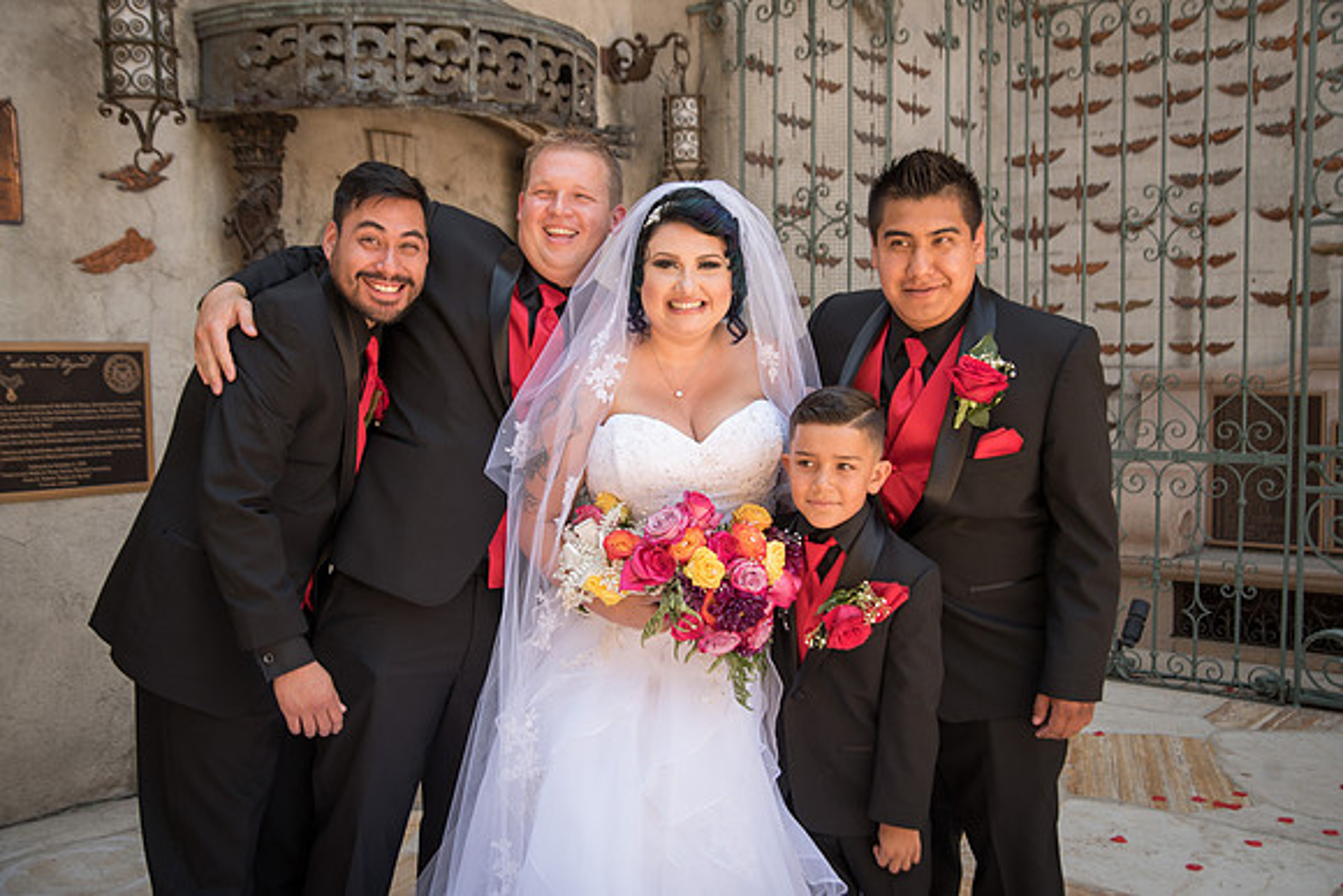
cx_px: 672
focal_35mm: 36
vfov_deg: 36.9
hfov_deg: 53.1
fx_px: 1343
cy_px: 448
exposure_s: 1/100
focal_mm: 36
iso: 100
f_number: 4.5
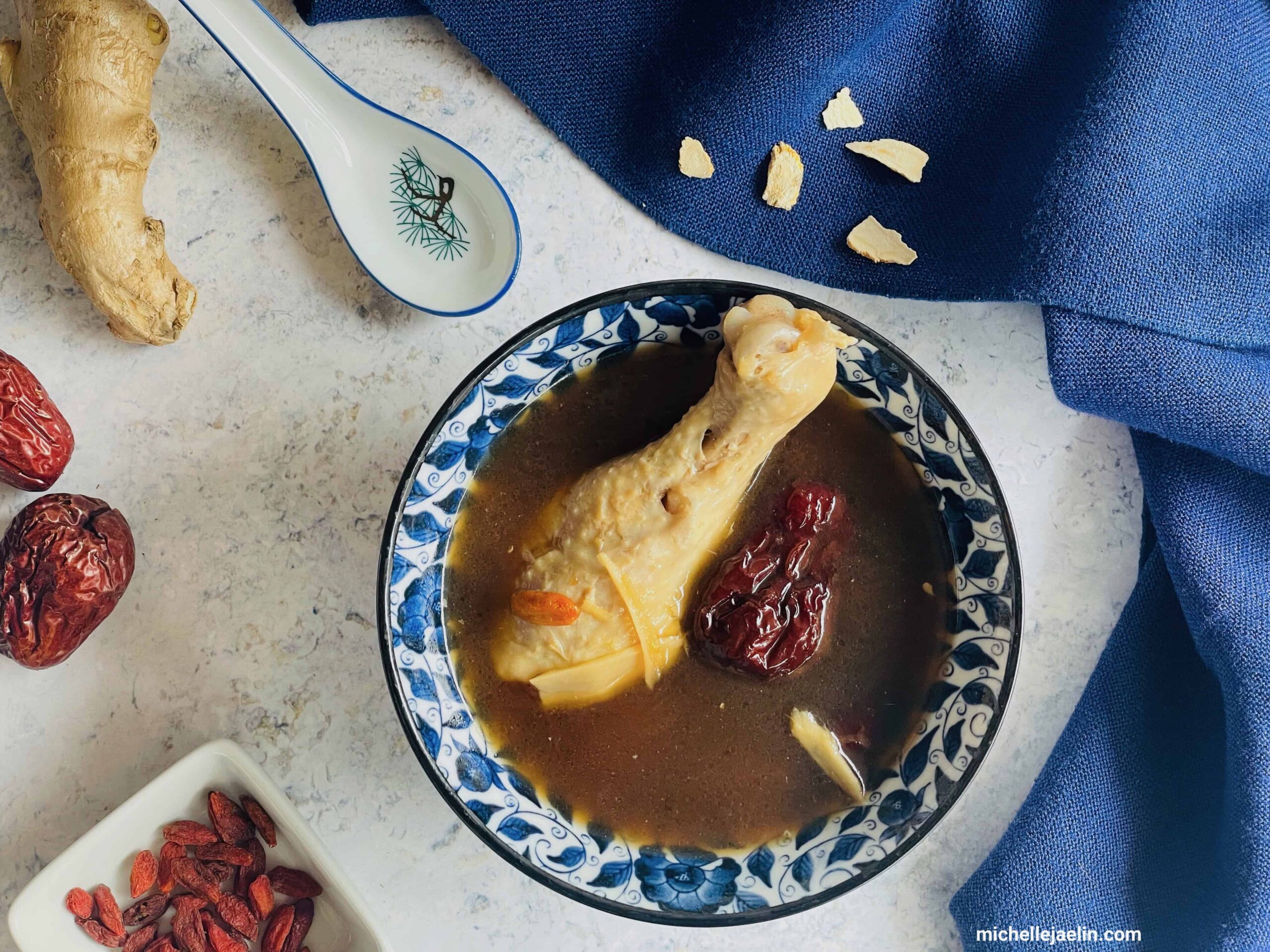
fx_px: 1908
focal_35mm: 52
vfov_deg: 28.0
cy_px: 476
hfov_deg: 36.8
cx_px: 635
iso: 100
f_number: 2
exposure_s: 1/99
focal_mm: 6
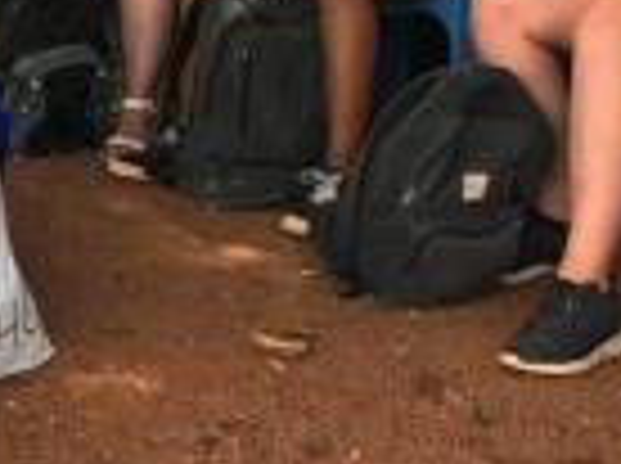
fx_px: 1630
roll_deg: -0.3
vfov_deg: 16.1
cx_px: -202
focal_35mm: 91
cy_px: 149
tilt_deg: -14.5
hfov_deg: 19.7
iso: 20
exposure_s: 1/312
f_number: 1.8
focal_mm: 3.99
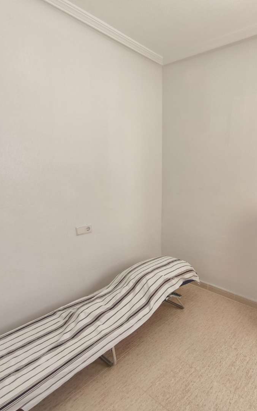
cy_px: 205
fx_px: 246
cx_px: 191
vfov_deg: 79.6
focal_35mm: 22
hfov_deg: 52.8
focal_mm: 1.91
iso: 64
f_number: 2.2
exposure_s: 1/50
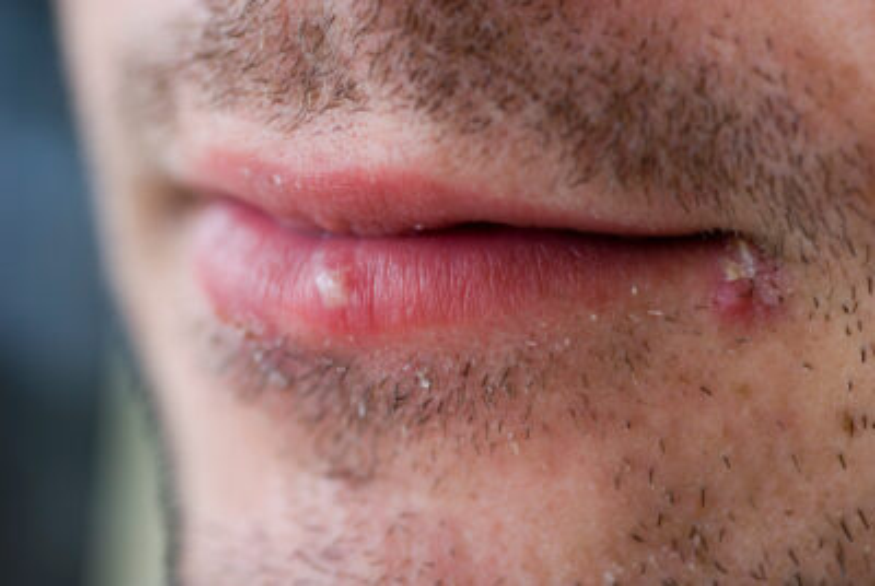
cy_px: 293
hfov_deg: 22.6
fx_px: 2191
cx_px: 438
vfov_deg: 15.2
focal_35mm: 90
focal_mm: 60
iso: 100
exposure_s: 1/80
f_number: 4
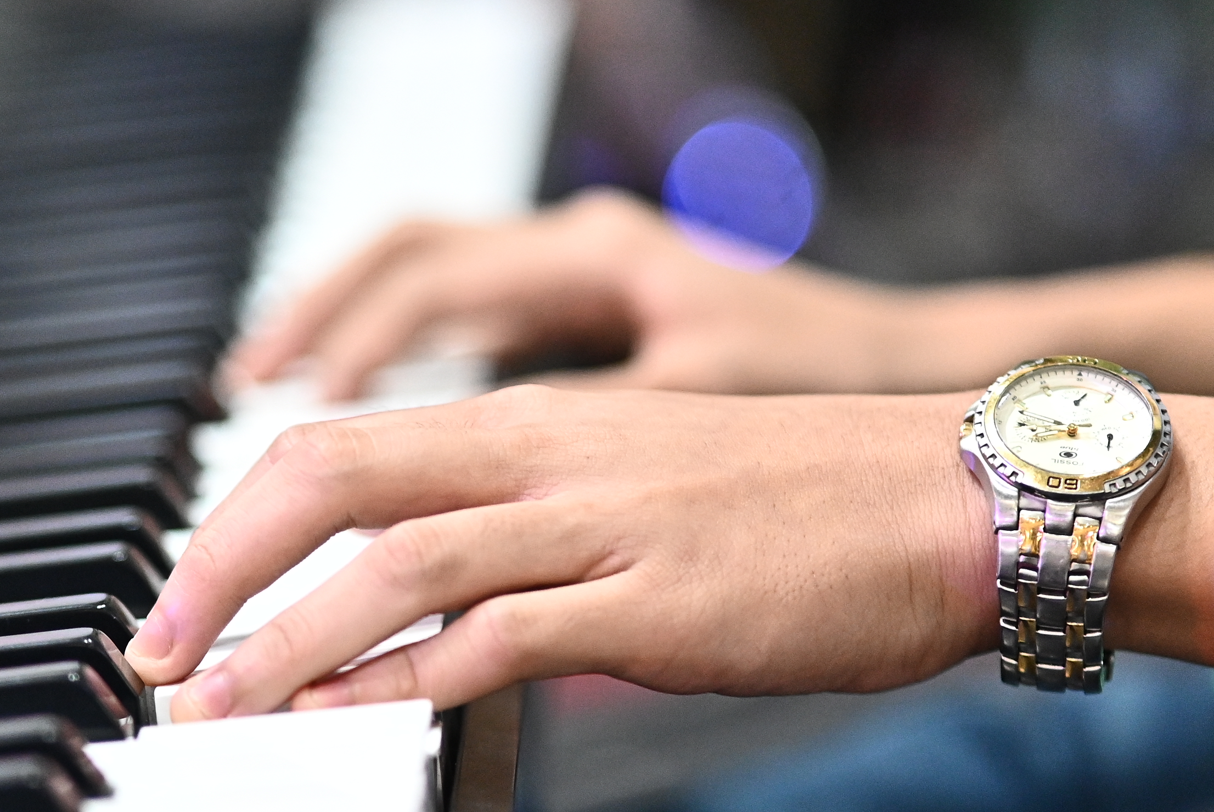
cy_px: 403
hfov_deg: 12.1
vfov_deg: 8.1
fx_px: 5704
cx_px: 436
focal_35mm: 169
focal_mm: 85
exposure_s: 1/800
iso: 2500
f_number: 1.8
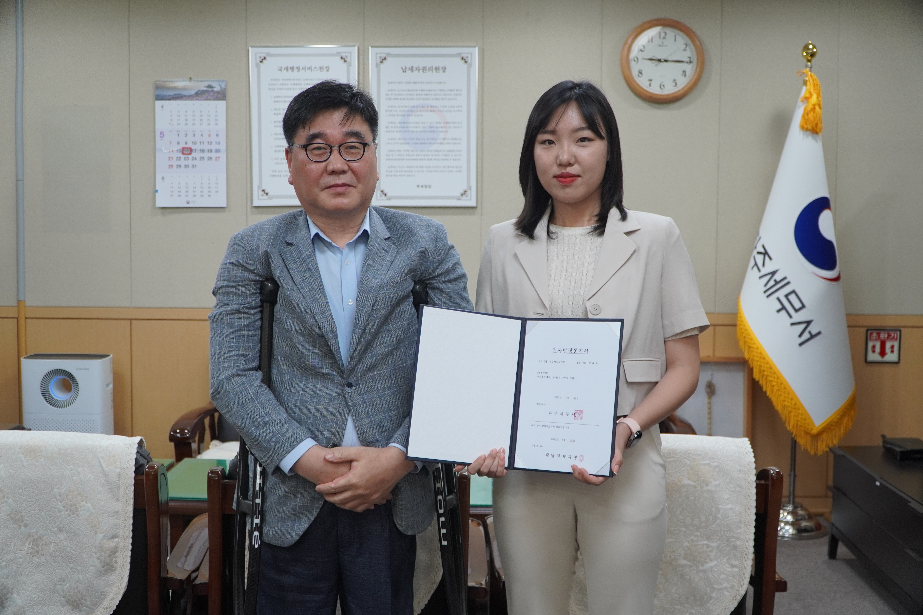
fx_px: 1115
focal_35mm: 44
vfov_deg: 30.8
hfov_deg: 45.0
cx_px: 462
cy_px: 308
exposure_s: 1/160
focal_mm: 29
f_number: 4
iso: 640
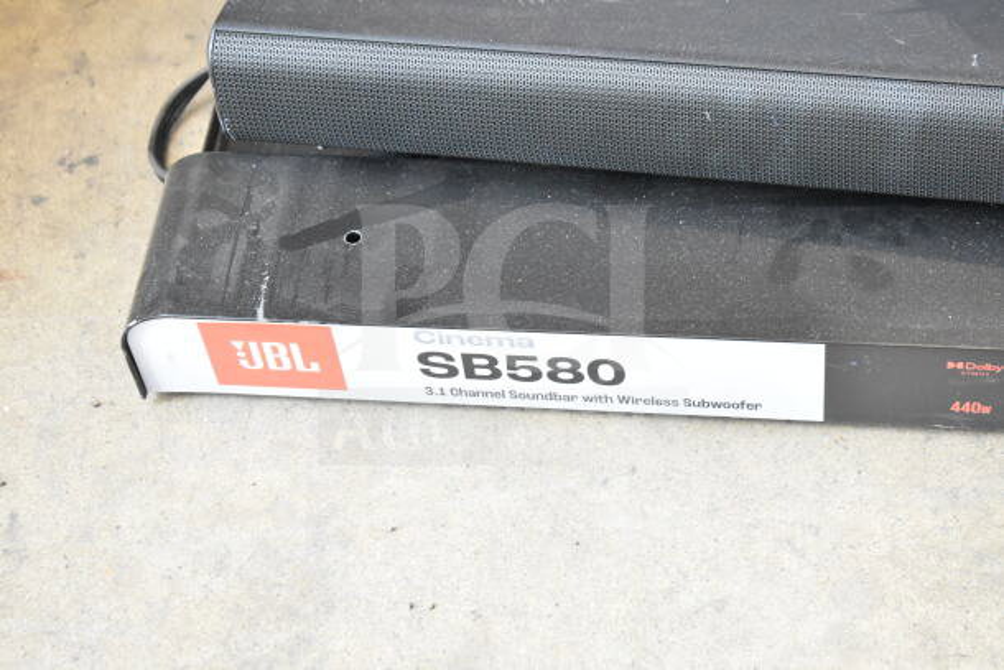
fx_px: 2301
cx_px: 502
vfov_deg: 16.6
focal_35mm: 82
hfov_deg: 24.6
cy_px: 335
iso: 5600
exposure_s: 1/100
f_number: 5.6
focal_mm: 55
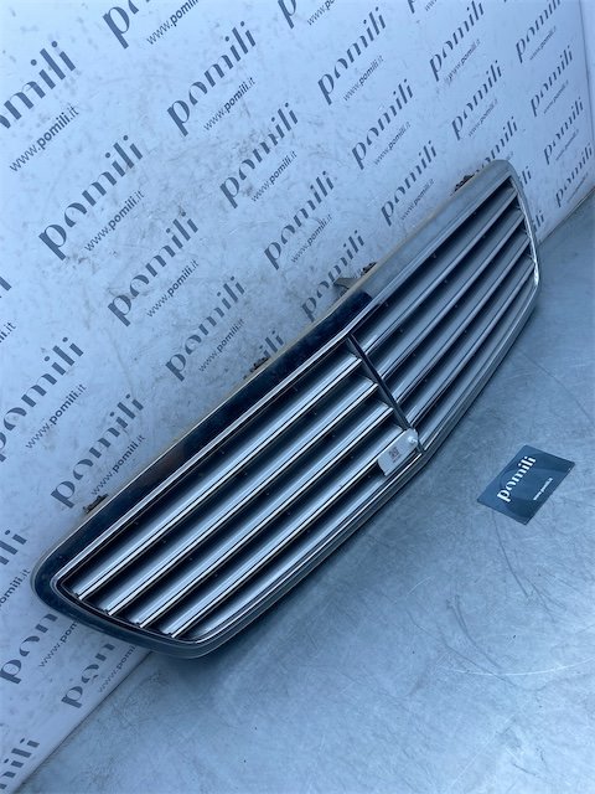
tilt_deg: -35.3
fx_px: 596
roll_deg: +27.2
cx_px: 298
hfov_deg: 53.1
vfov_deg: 67.3
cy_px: 397
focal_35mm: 26
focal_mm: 4.25
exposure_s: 1/1034
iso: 32
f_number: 1.8
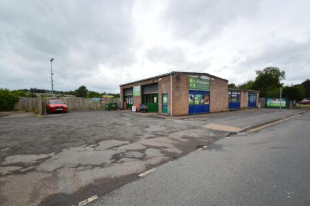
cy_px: 103
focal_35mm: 15
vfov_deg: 77.3
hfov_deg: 100.4
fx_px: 129
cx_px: 155
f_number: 10
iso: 400
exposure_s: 1/320
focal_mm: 10
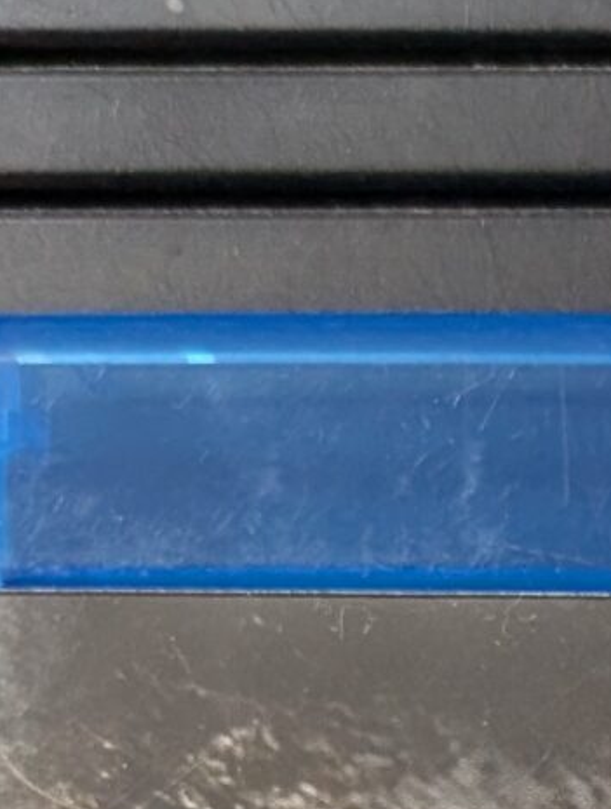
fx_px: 3094
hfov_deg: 10.6
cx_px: 1090
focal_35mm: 132
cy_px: 1244
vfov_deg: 13.9
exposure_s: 1/120
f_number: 1.68
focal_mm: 6.9
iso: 948
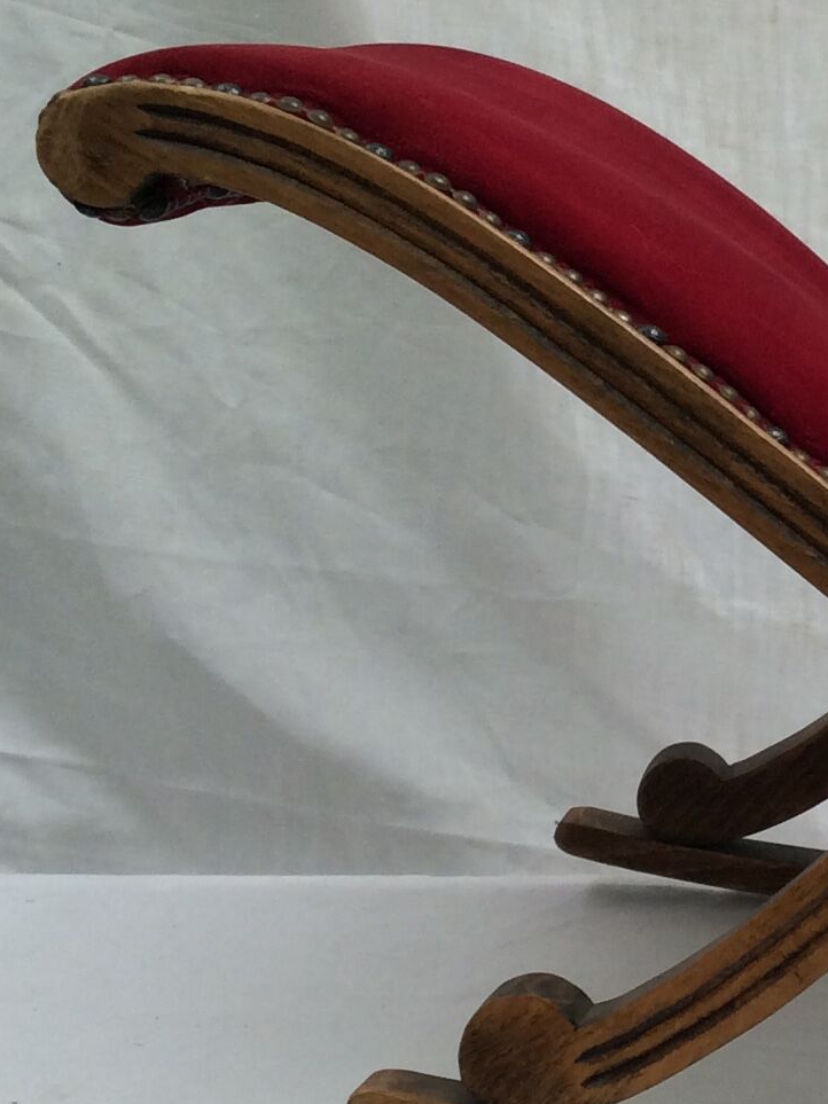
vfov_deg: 22.8
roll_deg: -0.2
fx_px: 2743
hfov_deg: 16.5
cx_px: 977
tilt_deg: -11.3
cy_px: 584
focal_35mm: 86
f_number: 2.4
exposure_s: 1/229
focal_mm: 3.3
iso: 32
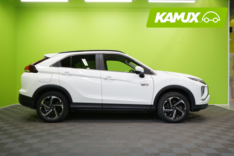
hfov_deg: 61.9
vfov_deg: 43.6
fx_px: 195
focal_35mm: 30
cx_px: 117
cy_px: 78
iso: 400
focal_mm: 30
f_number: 5.6
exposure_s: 1/25
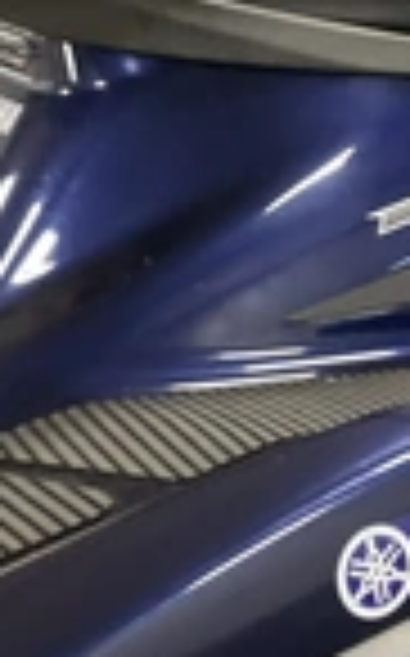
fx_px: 1505
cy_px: 302
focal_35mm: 84
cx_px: 460
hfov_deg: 15.1
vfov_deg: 24.7
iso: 250
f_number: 1.8
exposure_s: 1/40
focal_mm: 3
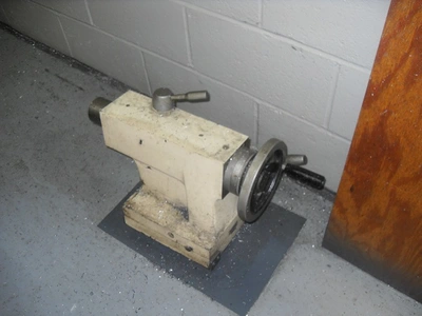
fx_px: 414
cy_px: 158
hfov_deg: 54.0
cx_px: 211
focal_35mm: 34
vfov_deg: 41.8
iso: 100
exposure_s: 1/45
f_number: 2.8
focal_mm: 6.3
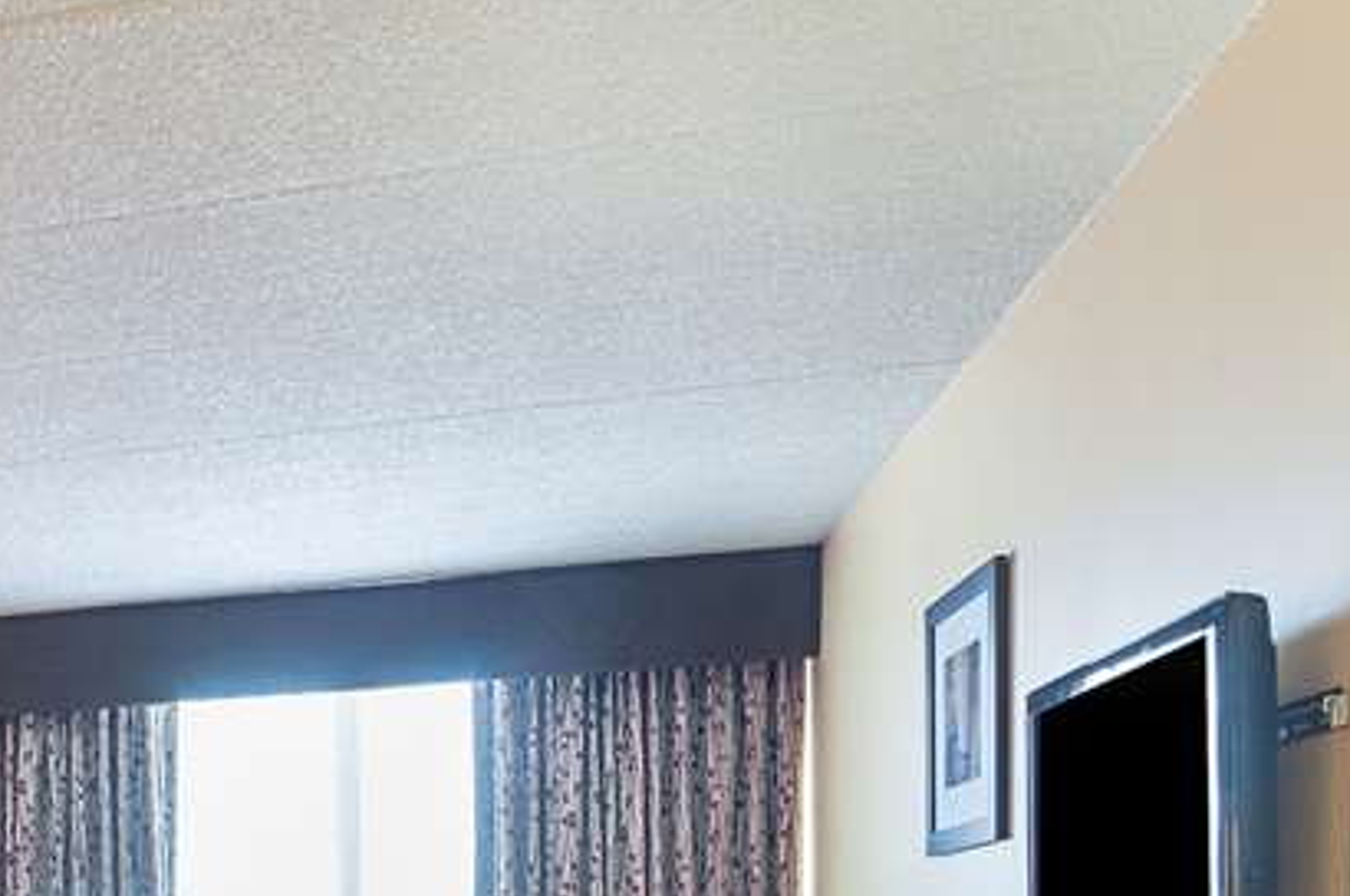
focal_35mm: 45
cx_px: -92
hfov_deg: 37.4
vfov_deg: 26.7
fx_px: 1685
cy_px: 1054
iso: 400
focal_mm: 12
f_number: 8
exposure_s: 1.6
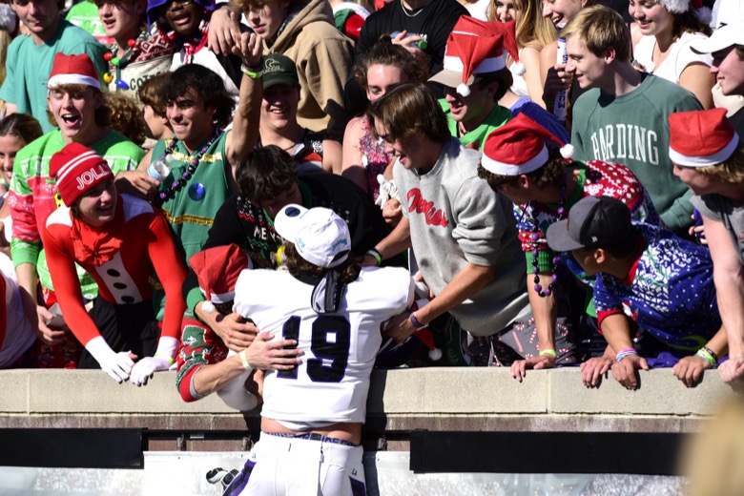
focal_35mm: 300
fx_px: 6200
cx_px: 372
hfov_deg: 6.9
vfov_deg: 4.6
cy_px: 248
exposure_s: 1/1600
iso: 200
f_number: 8
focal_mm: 300
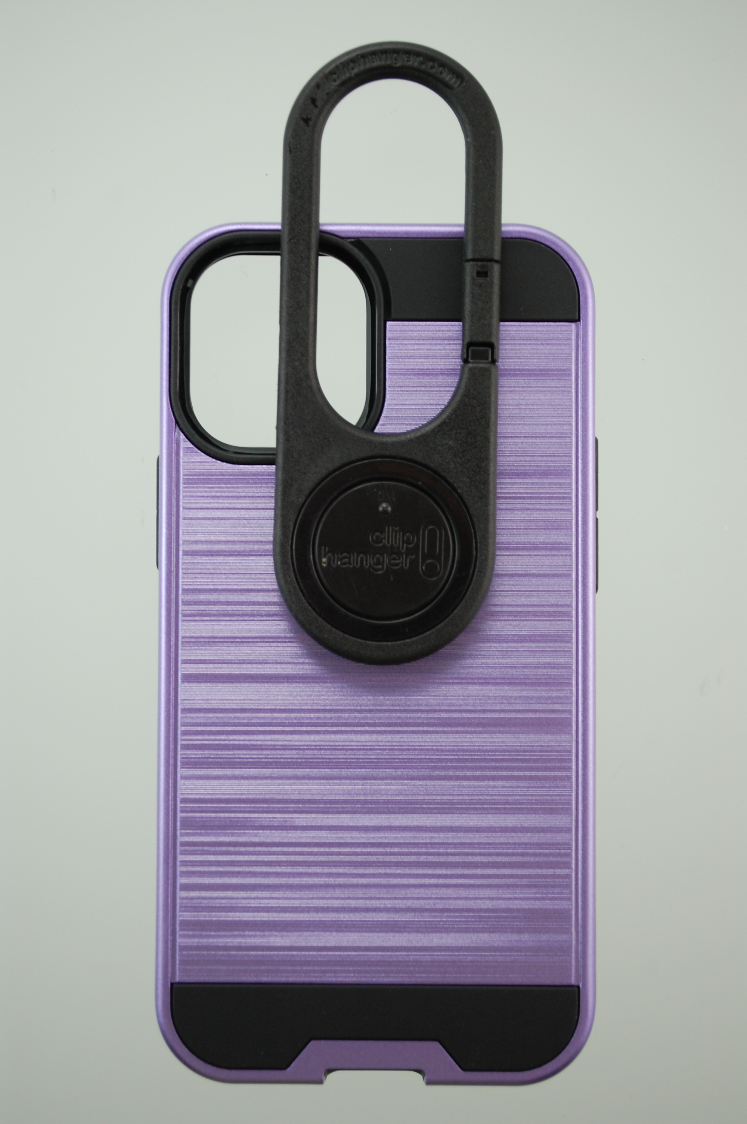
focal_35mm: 54
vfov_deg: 36.9
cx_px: 374
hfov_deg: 25.0
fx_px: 1684
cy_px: 562
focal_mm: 36
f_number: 5.3
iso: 400
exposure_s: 1/50
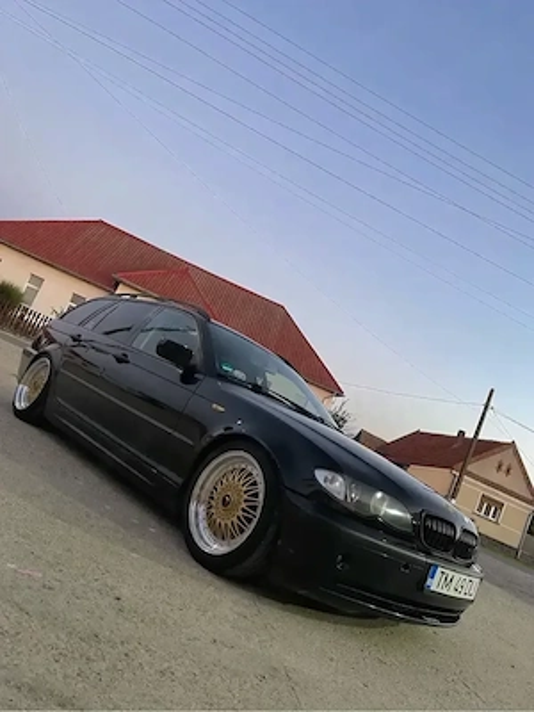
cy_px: 356
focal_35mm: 25
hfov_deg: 54.9
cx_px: 267
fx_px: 514
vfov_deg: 69.4
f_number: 1.6
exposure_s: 1/50
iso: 160
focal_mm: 5.1
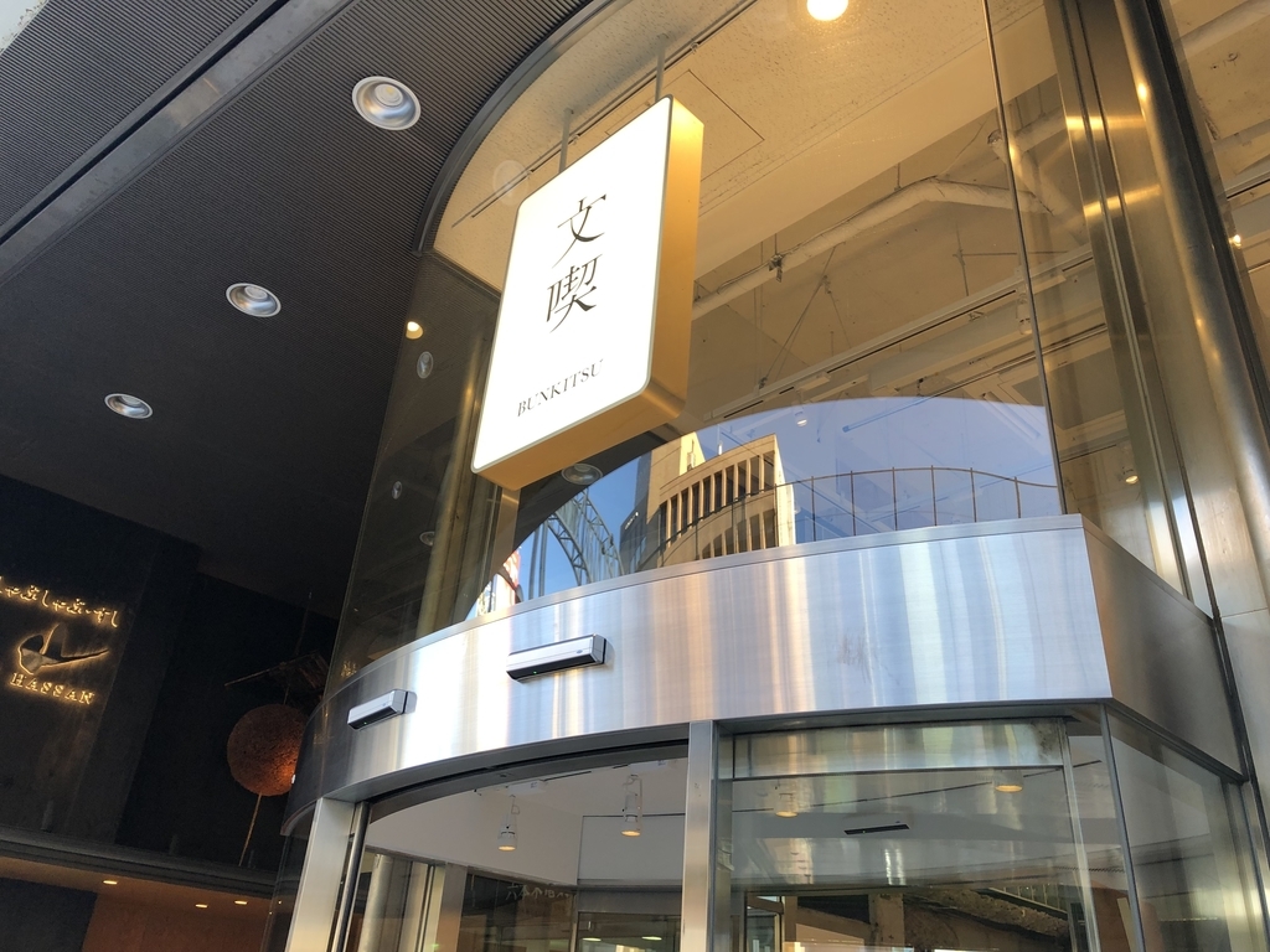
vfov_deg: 49.7
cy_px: 476
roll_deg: -5.2
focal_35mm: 28
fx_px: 1027
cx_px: 635
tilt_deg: +30.1
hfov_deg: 63.4
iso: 40
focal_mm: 4
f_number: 1.8
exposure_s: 1/100
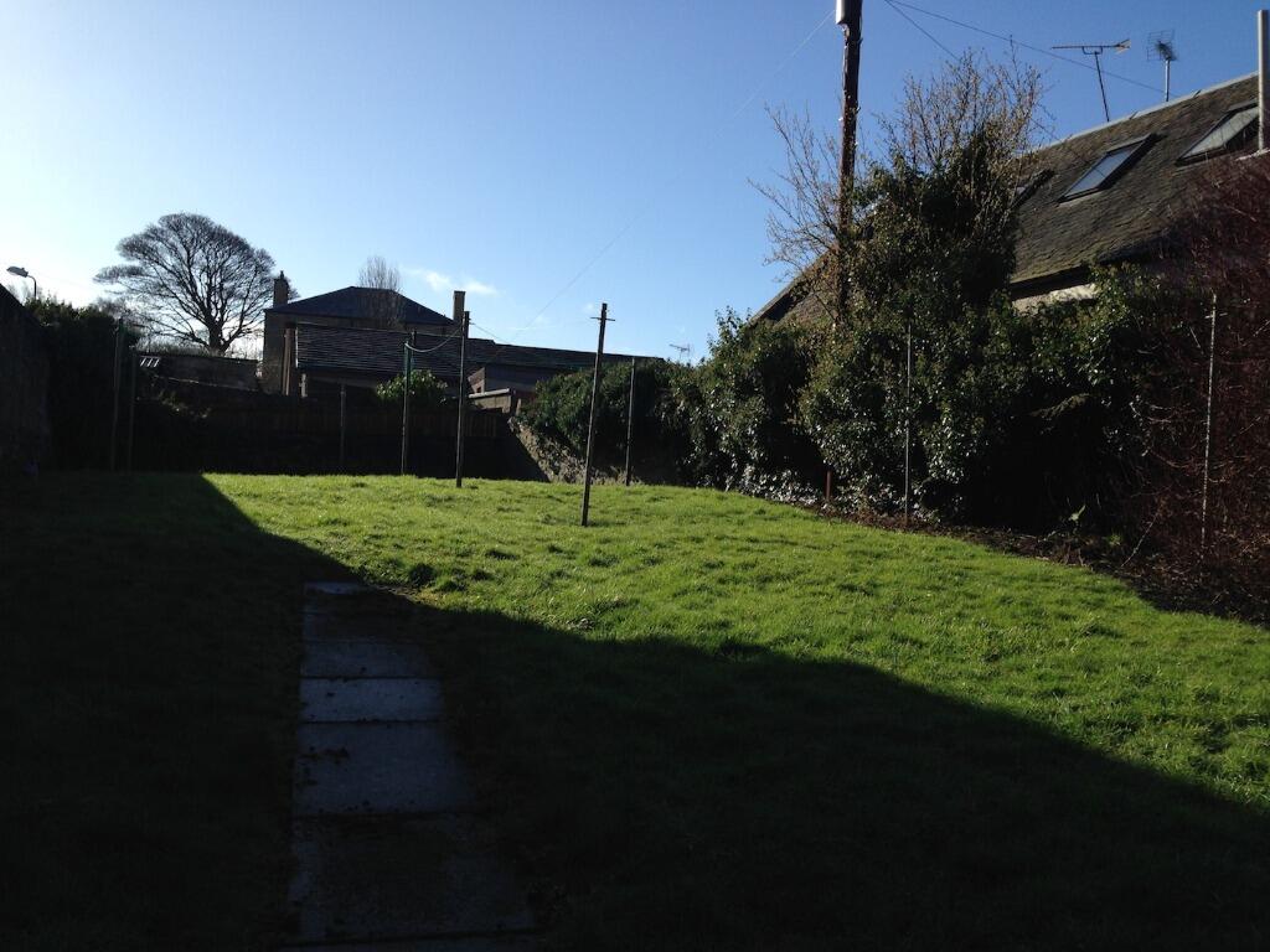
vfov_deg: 42.9
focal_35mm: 33
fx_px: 1211
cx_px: 635
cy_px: 476
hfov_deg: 55.4
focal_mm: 4.12
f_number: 2.4
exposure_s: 1/1466
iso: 50
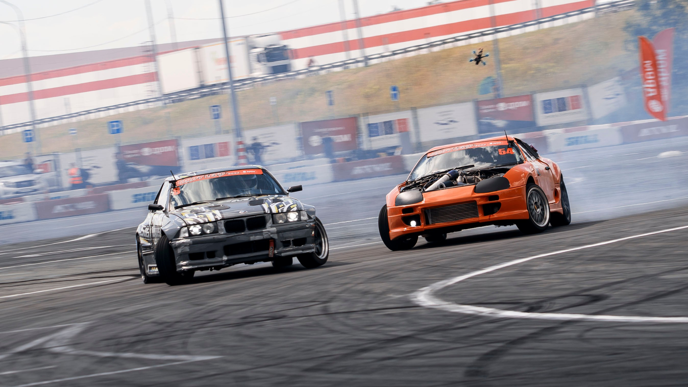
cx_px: 335
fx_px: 5022
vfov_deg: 4.4
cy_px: 194
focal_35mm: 275
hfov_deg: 7.8
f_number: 10
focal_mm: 120
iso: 100
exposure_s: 1/125
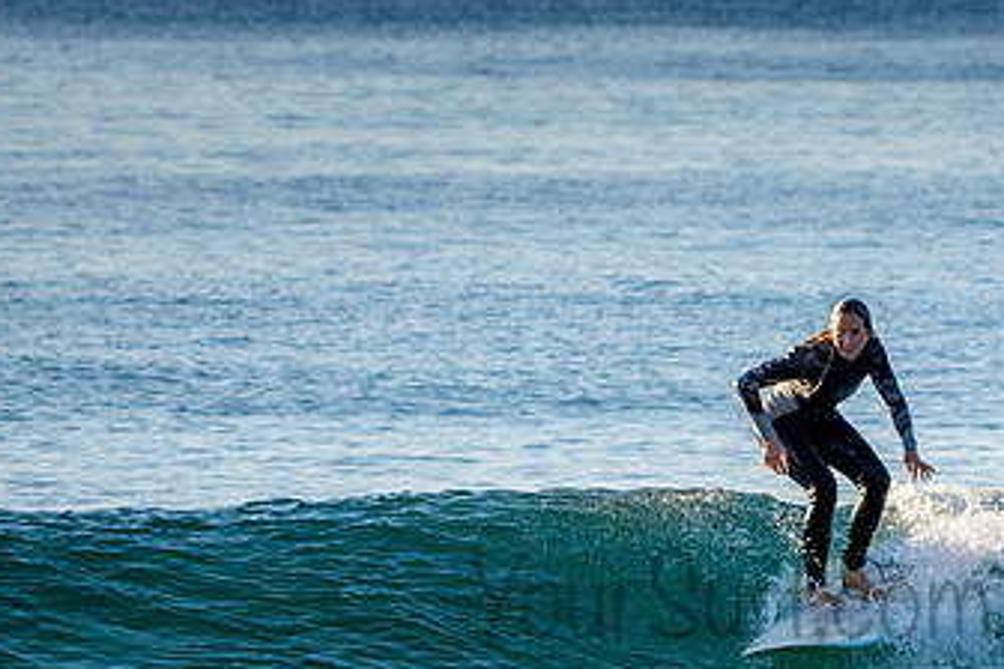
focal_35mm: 591
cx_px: 897
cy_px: 495
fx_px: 16481
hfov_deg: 3.5
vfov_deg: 2.3
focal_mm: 200
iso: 360
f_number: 5.6
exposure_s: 1/1250
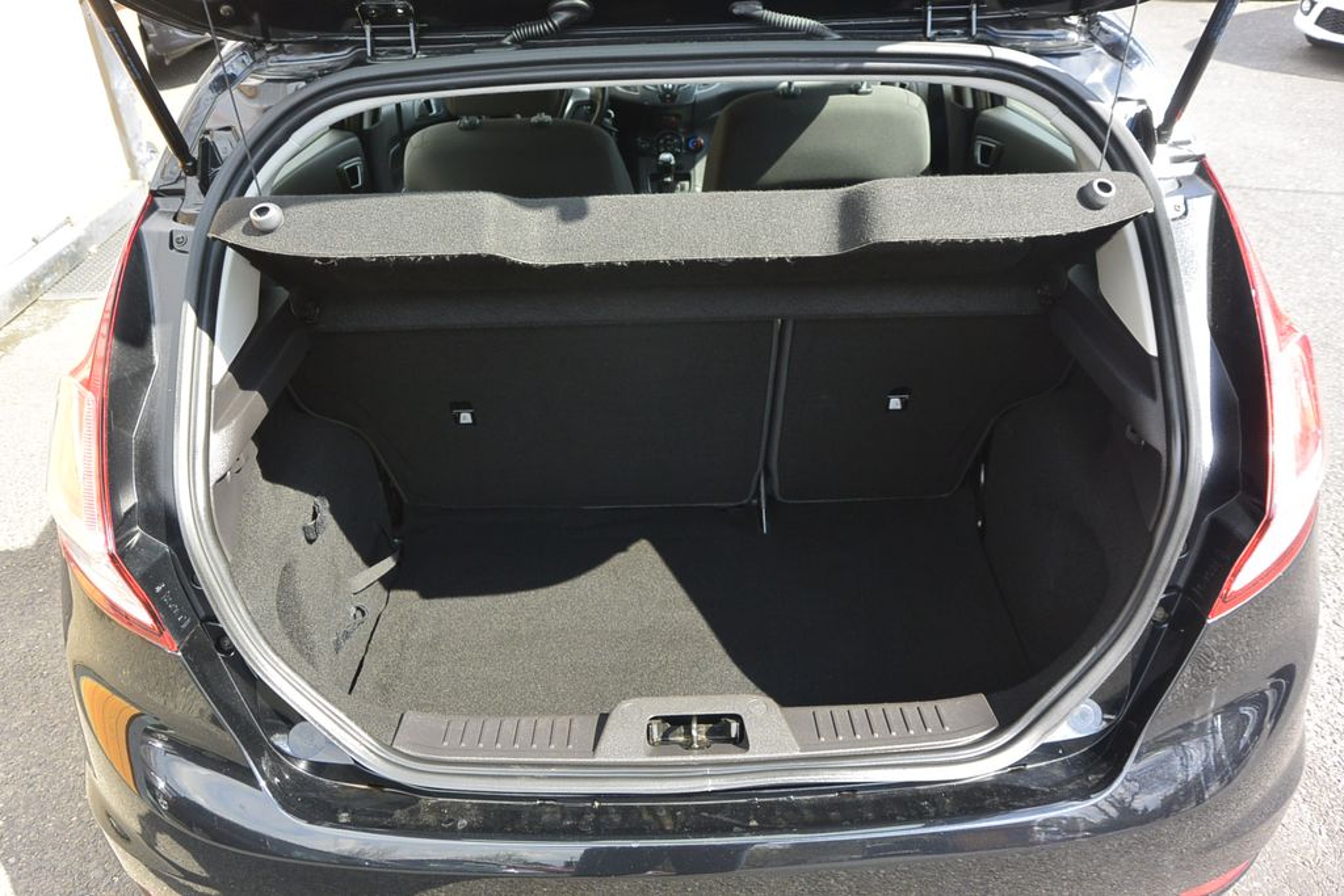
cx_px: 672
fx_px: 1008
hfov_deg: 67.4
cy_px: 448
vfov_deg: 47.9
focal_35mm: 27
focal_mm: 10
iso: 160
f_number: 4
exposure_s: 1/250
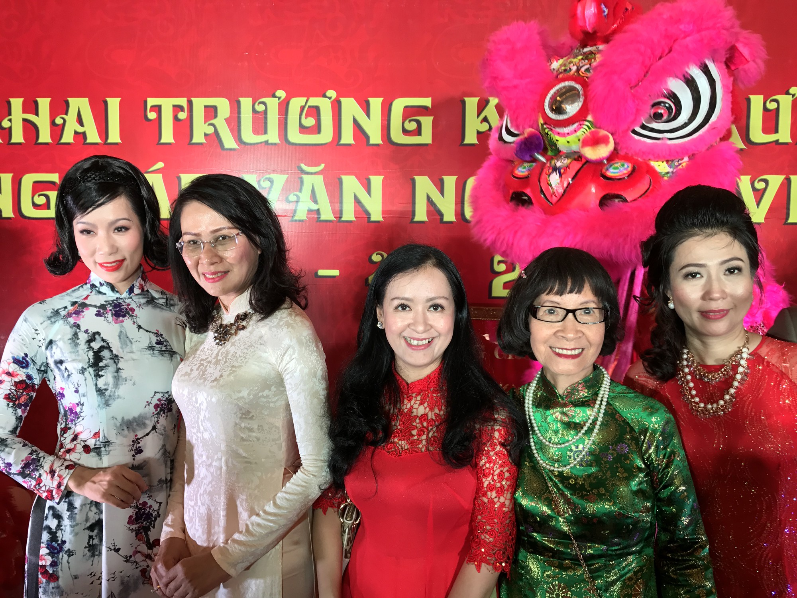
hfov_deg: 63.4
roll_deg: +1.5
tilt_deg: -4.3
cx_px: 398
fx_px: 645
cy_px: 299
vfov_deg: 49.7
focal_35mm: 28
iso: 20
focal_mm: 3.99
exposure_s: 1/42
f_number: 1.8
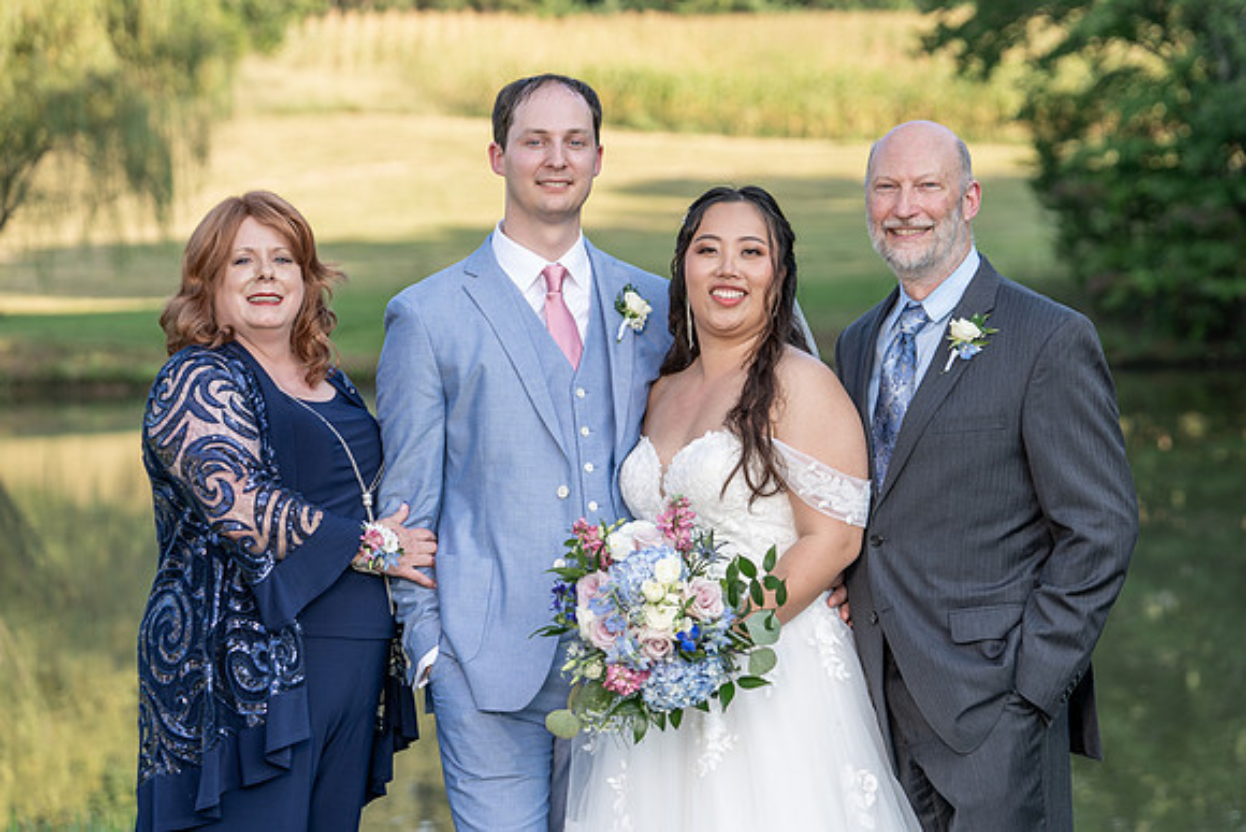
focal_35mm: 105
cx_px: 628
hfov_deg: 19.4
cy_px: 417
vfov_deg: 13.0
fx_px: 3646
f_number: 4
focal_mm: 100
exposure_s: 1/200
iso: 125
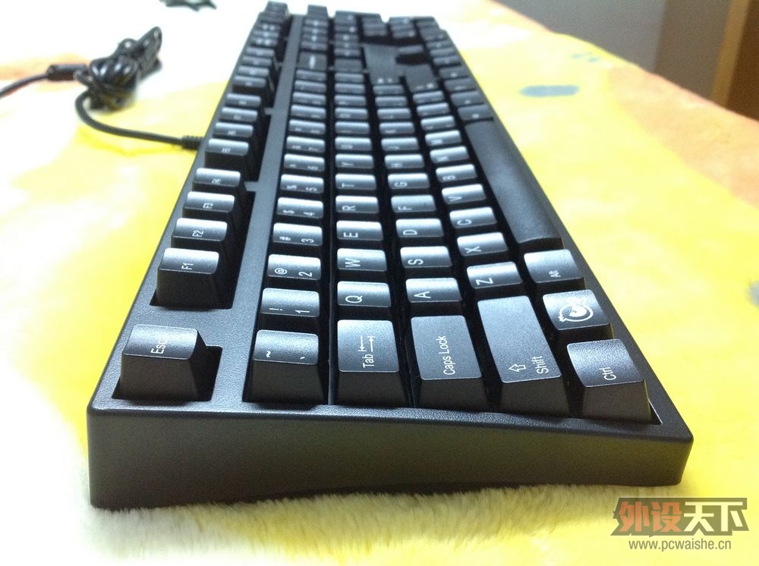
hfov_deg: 52.7
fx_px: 766
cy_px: 283
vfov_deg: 40.6
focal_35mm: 35
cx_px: 380
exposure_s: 1/17
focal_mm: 4.28
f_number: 2.4
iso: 400
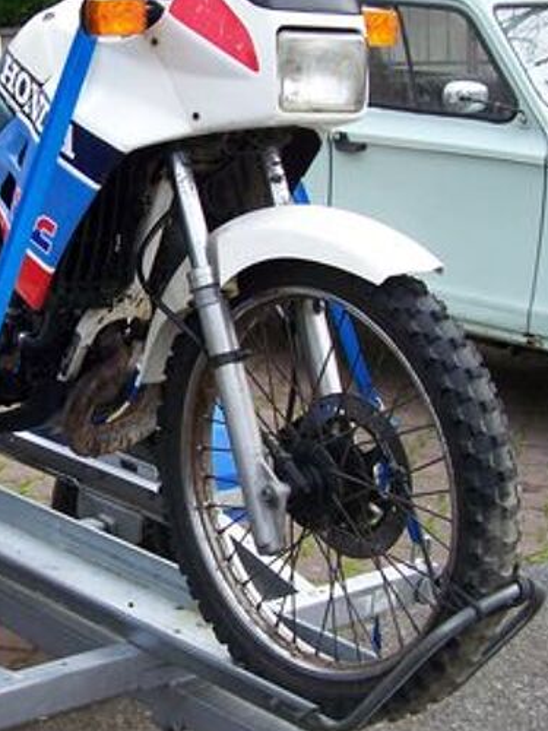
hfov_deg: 19.0
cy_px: 310
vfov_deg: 25.6
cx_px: 50
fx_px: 1604
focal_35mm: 76
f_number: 2.8
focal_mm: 6.3
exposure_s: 1/80
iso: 64
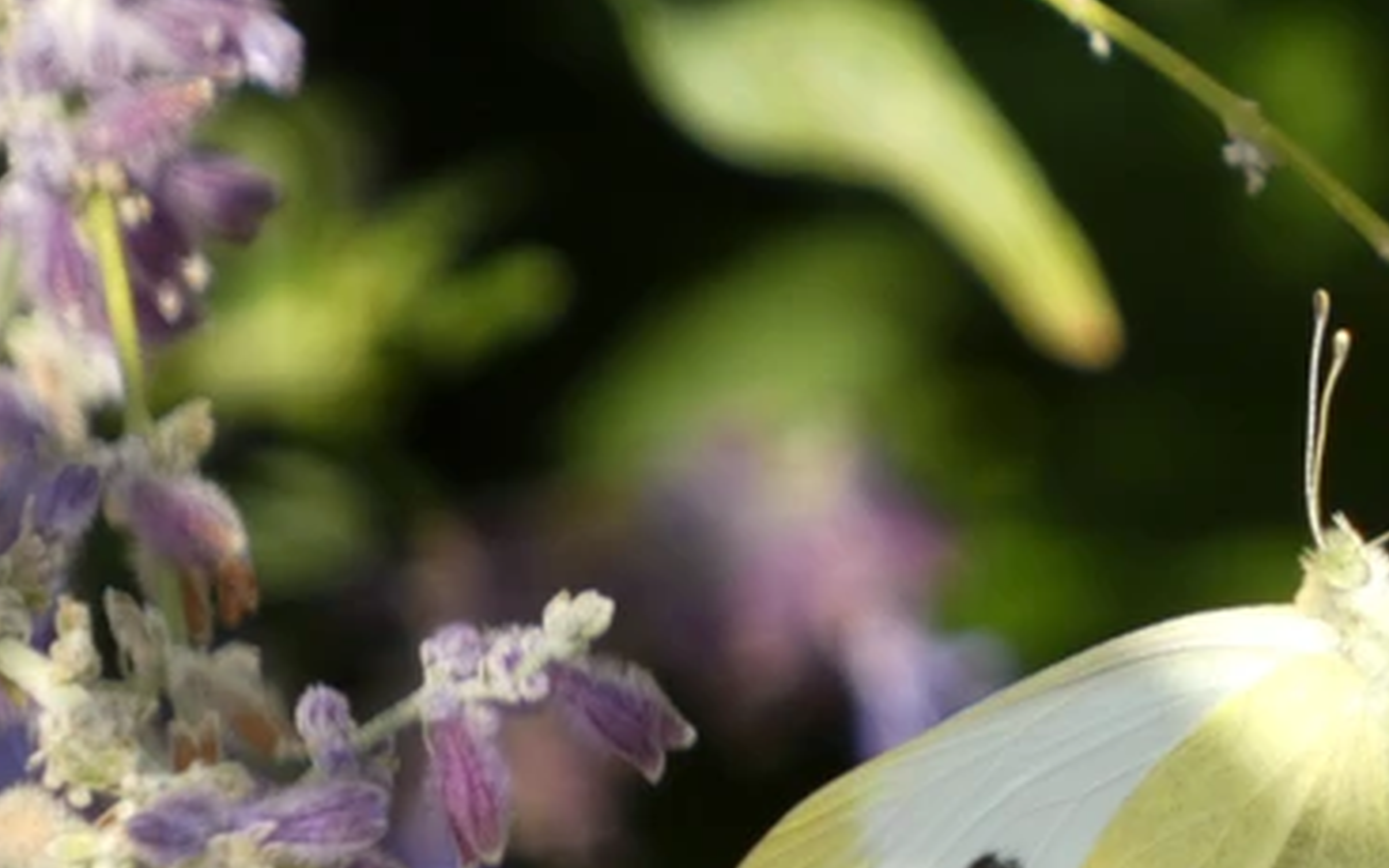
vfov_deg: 0.7
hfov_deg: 1.2
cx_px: 1155
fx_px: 68101
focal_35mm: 1799
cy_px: 766
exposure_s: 1/320
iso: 200
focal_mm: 174.8
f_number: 5.6
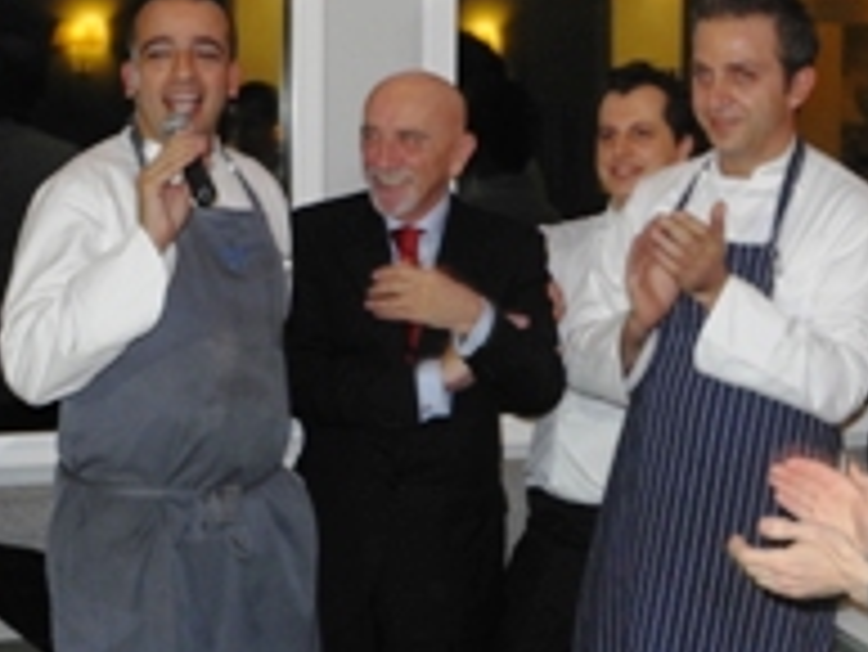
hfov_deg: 21.9
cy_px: 337
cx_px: 706
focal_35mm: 88
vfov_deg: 16.8
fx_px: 2208
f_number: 3.2
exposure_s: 1/30
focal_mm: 8.1
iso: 200
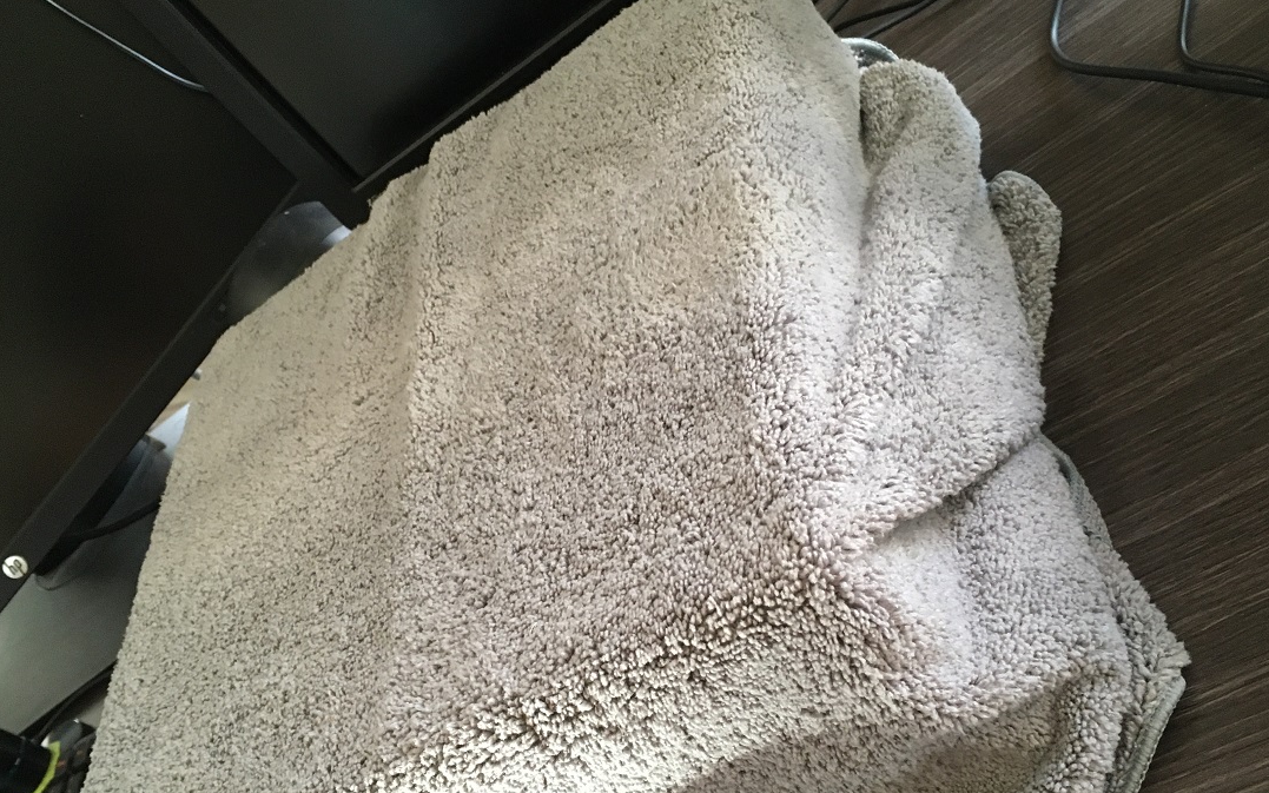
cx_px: 685
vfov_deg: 33.4
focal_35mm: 38
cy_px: 503
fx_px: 1314
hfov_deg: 51.5
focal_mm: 4.15
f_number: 2.2
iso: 200
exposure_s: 1/24
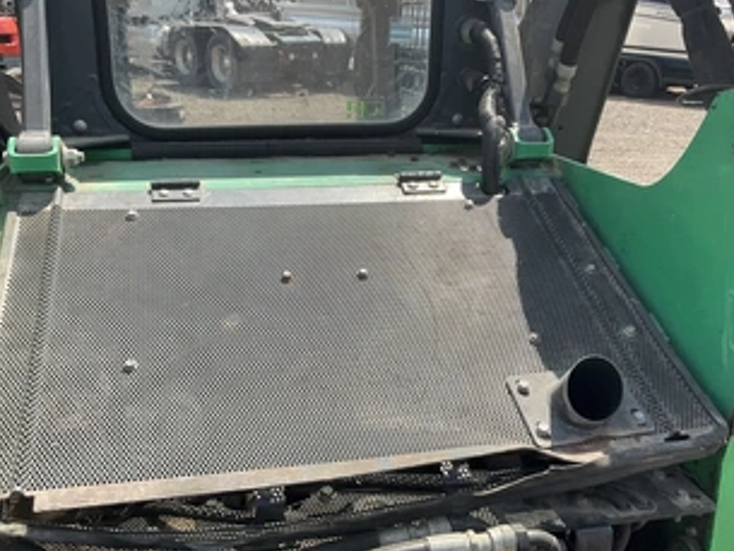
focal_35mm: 38
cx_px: 366
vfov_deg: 37.7
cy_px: 294
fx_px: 806
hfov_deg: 49.0
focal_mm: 3
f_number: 1.8
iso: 25
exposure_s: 1/1015
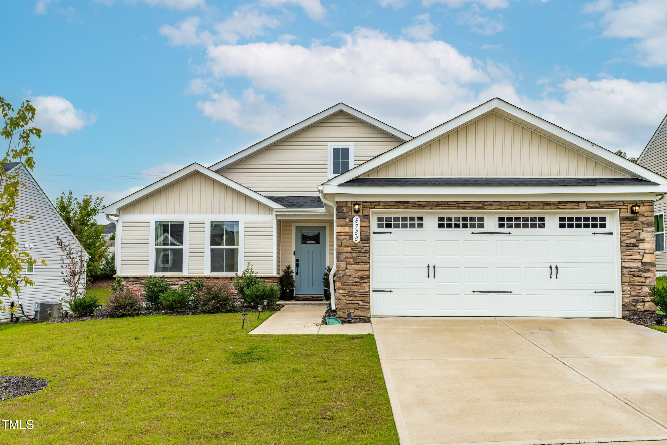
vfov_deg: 37.9
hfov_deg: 54.4
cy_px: 222
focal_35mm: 35
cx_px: 334
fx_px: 648
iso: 100
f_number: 8
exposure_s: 1/160
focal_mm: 35
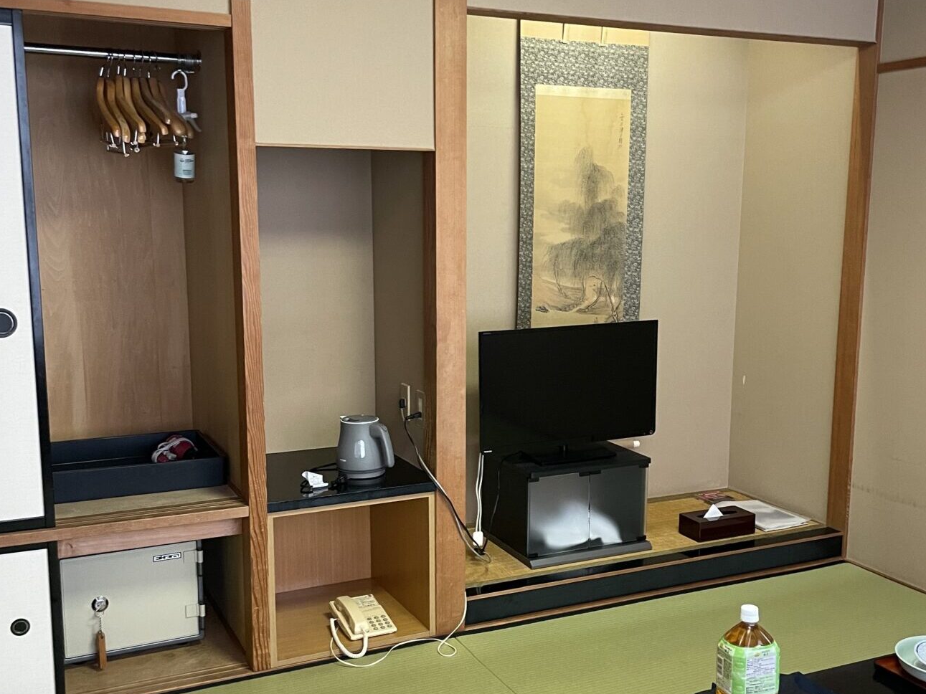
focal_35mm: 29
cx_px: 501
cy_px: 351
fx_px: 776
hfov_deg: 61.6
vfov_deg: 48.2
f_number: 1.6
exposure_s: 1/60
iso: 320
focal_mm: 4.2
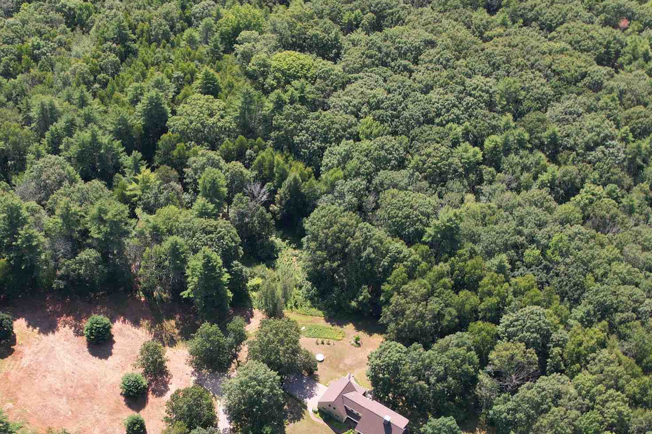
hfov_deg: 41.8
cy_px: 384
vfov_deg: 28.2
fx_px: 833
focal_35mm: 46
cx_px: 184
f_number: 2.8
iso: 100
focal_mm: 8.38
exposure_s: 1/20
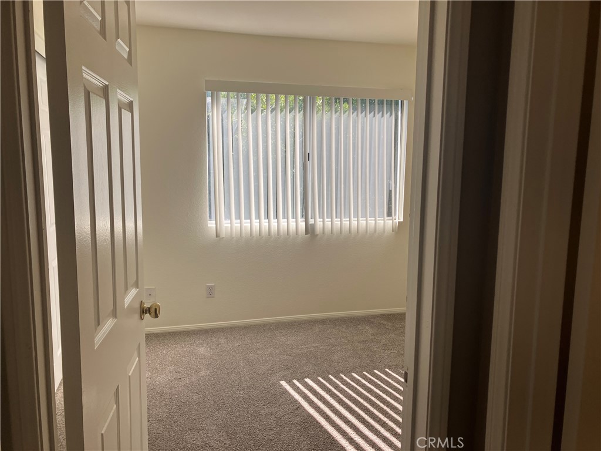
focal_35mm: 28
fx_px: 486
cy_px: 226
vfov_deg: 49.7
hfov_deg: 63.4
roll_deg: +0.1
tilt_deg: -5.4
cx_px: 300
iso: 32
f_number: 1.8
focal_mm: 3.99
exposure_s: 1/405
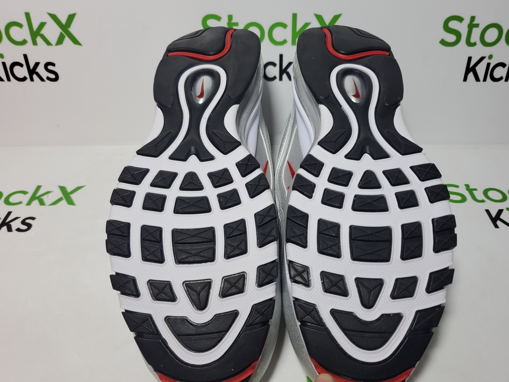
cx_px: 280
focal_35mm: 29
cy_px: 190
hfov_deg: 61.5
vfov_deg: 48.2
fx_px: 426
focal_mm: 4.3
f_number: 1.5
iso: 50
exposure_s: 1/492
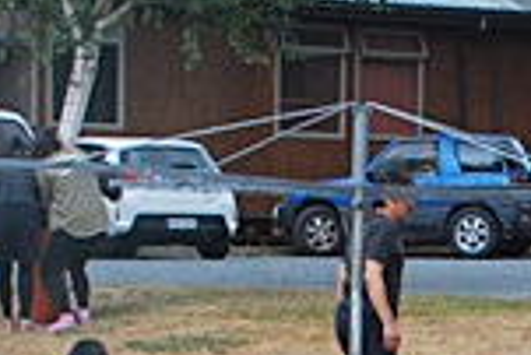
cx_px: 503
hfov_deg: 9.9
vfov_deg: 6.5
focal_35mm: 206
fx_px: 3041
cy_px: 619
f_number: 6.3
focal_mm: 26
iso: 400
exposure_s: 1/800
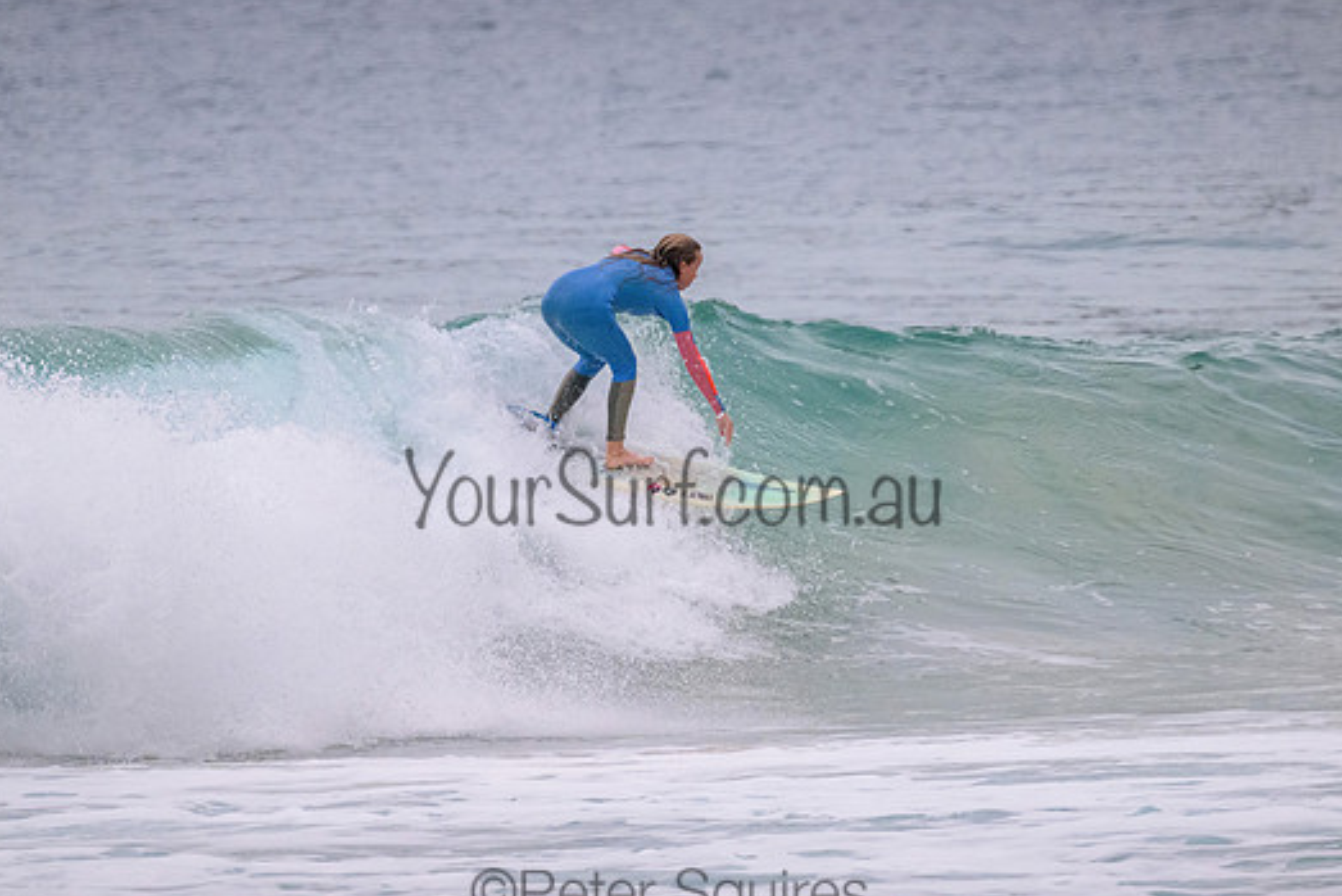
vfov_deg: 1.5
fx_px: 33110
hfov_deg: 2.3
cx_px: 670
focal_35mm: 888
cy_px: 466
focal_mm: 800
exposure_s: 1/1250
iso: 4500
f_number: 11
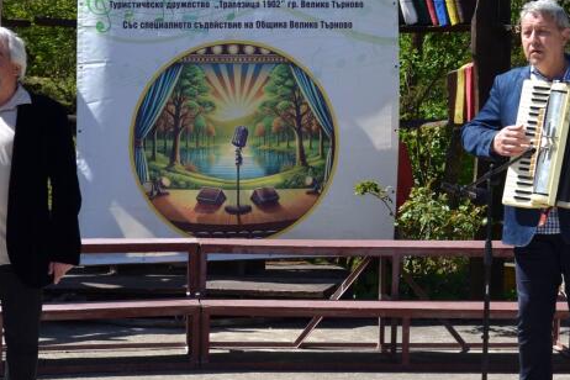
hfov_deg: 18.1
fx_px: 1789
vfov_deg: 12.1
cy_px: 141
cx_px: 355
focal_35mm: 113
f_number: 5.6
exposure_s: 1/125
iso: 100
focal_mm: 58
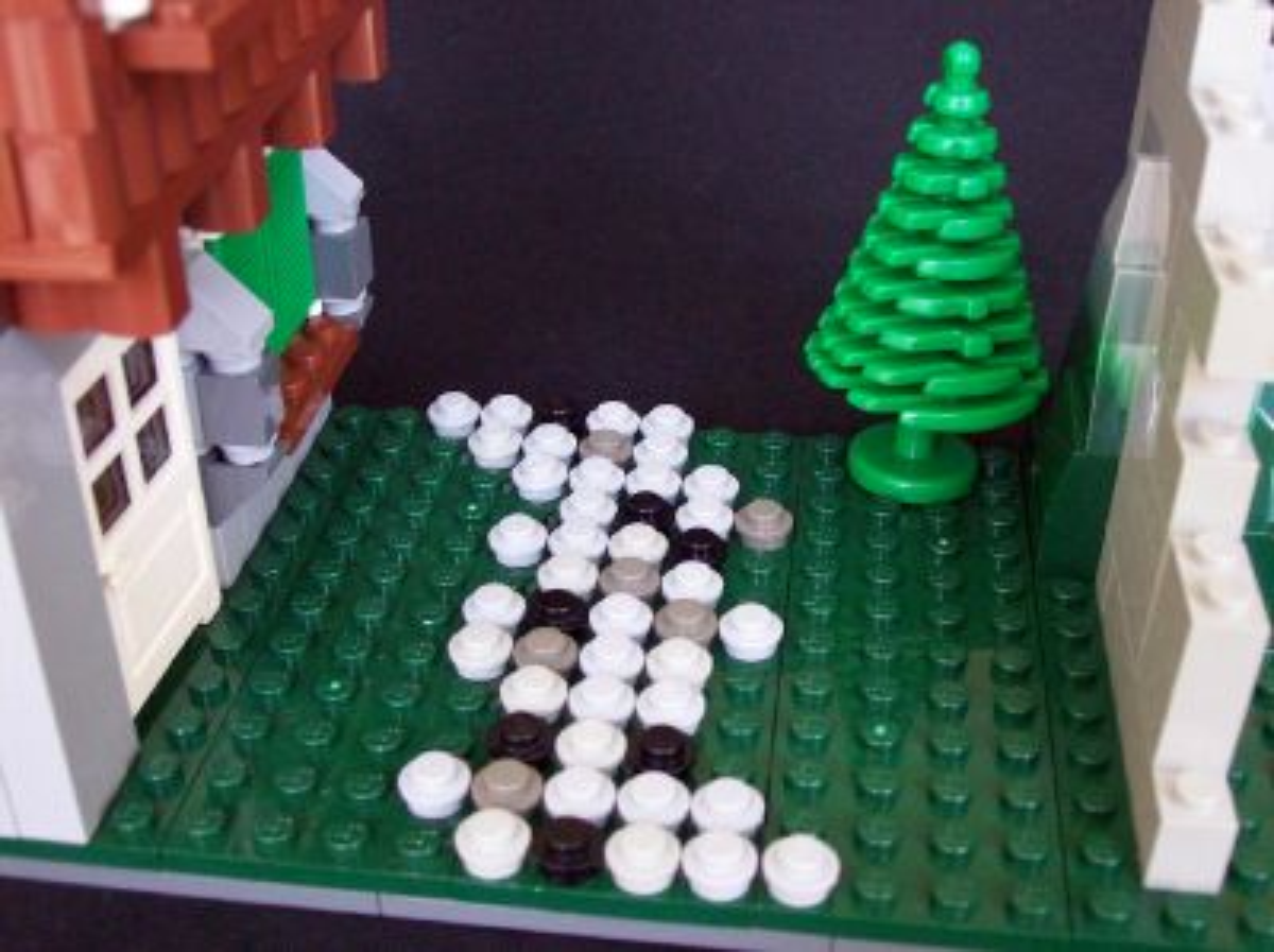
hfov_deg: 42.1
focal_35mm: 45
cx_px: 637
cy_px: 476
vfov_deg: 32.1
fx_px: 1654
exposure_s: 1/15.8
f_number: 3
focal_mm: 7.6
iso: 160
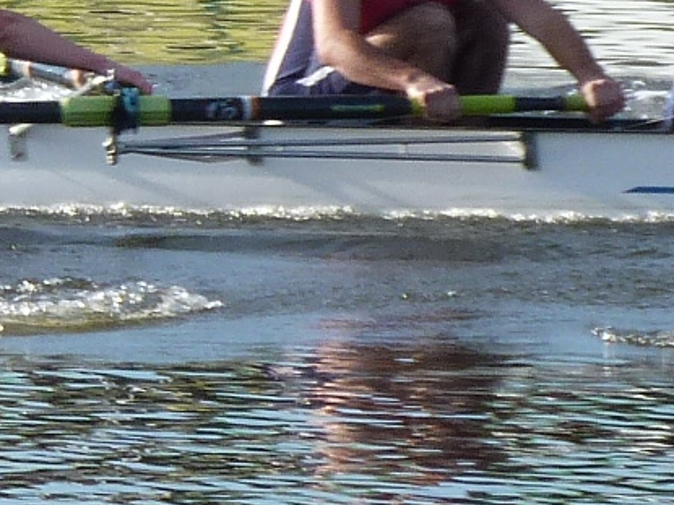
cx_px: -890
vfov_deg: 1.5
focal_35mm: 974
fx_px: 18959
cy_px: -372
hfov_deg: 2.0
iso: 80
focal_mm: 28.4
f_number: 5
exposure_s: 1/250
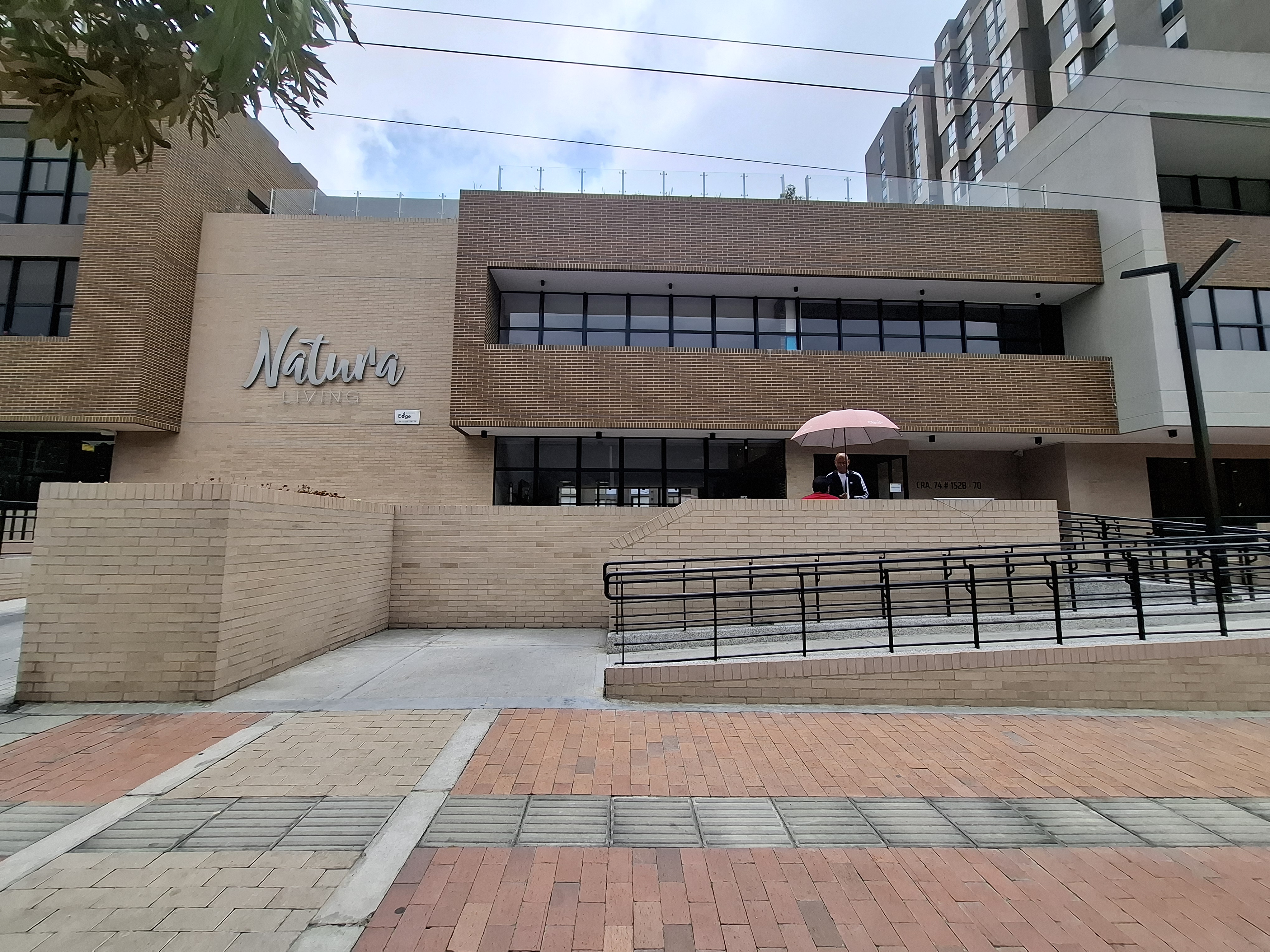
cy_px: 476
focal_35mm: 13
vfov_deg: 89.9
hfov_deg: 106.2
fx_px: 477
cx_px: 635
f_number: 2.2
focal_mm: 1.74
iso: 40
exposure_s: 1/783
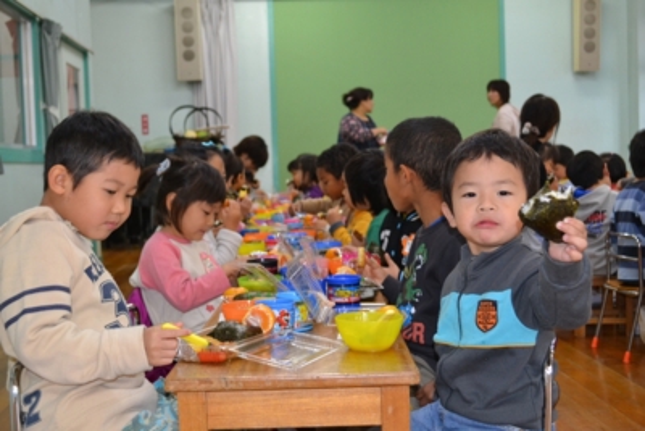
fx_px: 860
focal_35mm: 48
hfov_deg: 41.1
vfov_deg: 28.1
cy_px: 216
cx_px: 322
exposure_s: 1/60
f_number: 4.8
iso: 1250
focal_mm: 32
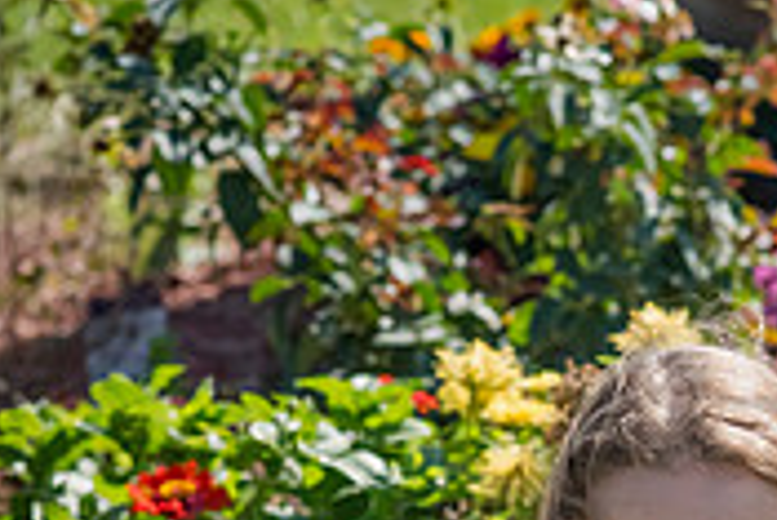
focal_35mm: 281
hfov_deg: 7.3
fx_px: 6070
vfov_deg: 4.9
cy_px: 771
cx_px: 986
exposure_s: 1/1250
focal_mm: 85
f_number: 7.1
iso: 400
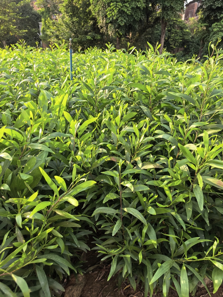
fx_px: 206
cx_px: 112
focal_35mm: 24
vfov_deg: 71.6
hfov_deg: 56.8
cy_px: 148
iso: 160
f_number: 2
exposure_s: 1/1600
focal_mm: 5.75
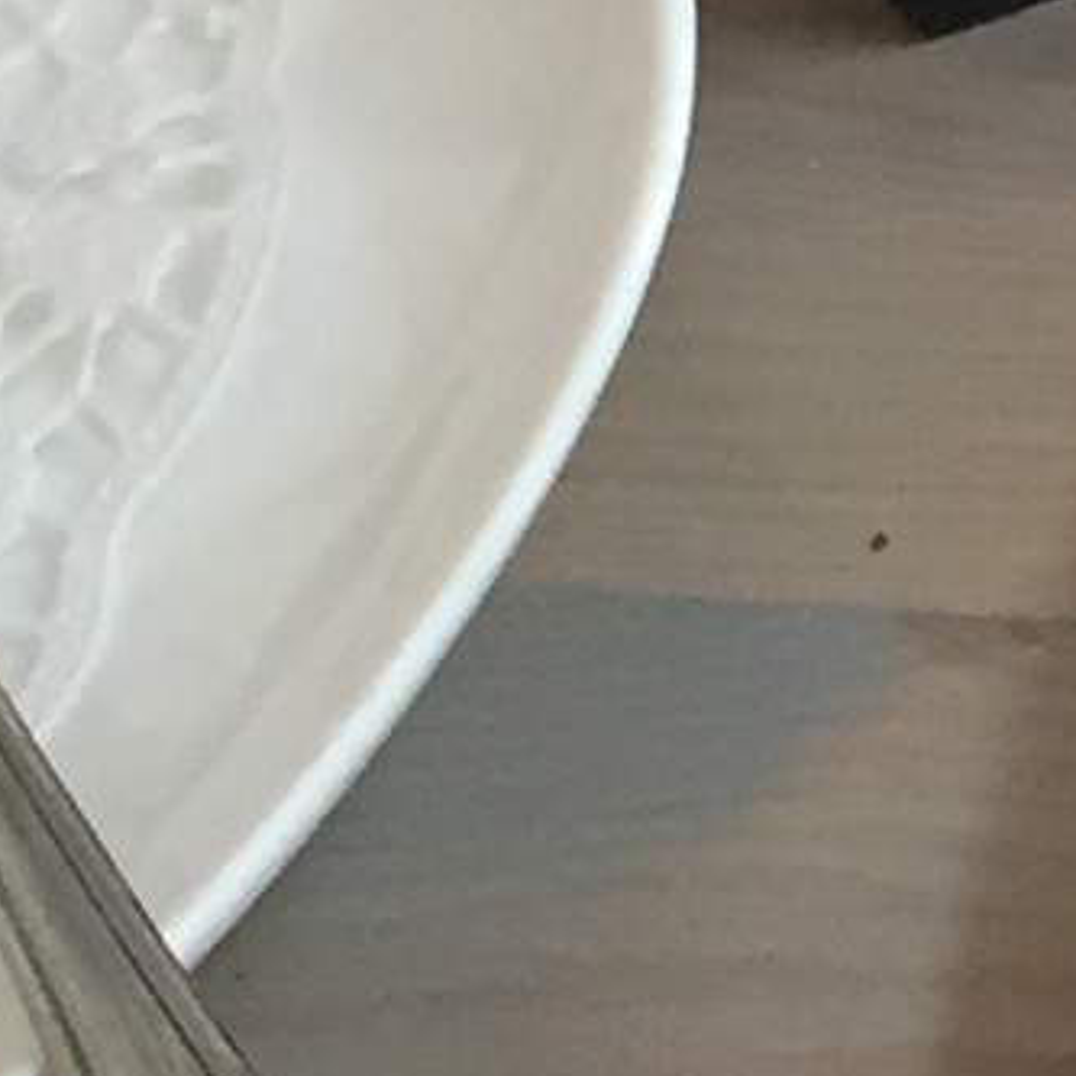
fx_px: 8827
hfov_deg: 6.9
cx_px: 1606
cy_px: 530
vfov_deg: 7.0
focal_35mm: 251
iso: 64
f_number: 2.2
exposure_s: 1/33
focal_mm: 4.15
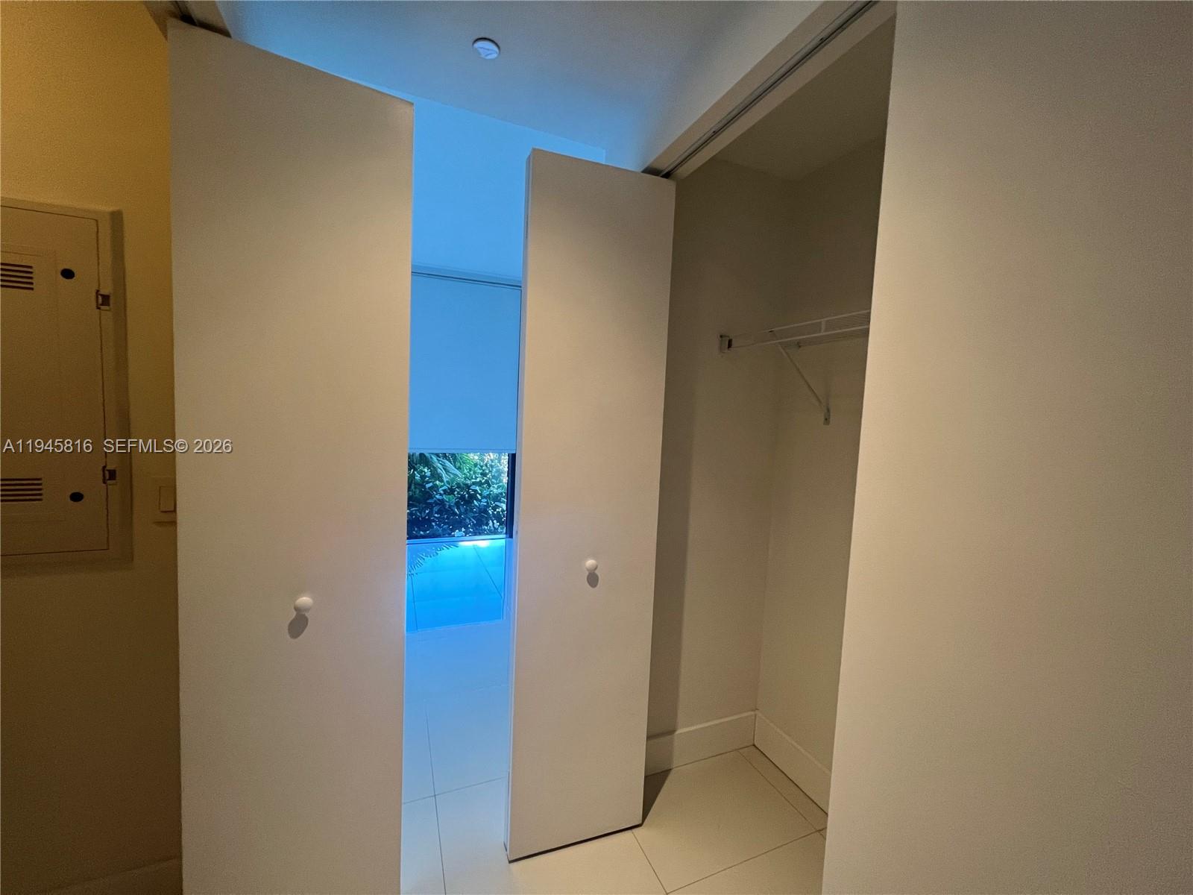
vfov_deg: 89.9
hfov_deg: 106.2
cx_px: 596
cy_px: 448
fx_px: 448
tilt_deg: -4.0
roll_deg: -2.6
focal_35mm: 13
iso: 250
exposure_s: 1/120
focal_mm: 1.57
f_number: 1.8
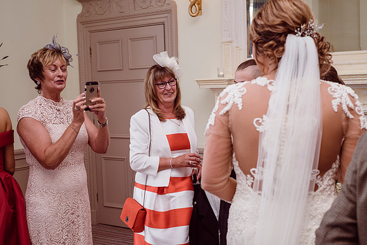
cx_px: 184
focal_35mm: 50
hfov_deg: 39.6
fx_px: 510
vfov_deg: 27.0
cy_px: 122
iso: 400
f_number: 5.6
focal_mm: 50
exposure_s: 1/100
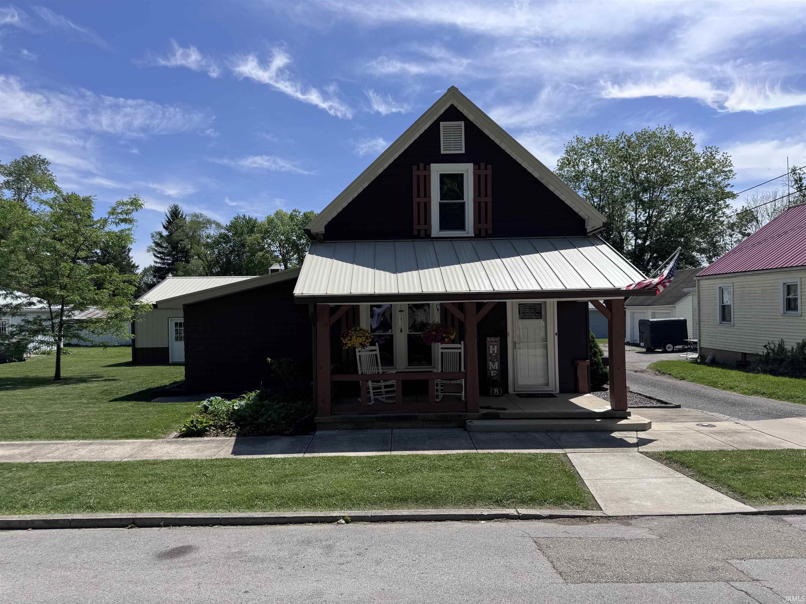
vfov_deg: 56.8
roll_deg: +0.8
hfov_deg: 71.6
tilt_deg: -0.6
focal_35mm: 24
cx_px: 403
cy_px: 302
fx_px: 559
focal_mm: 6.76
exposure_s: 1/5814
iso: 80
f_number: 1.78
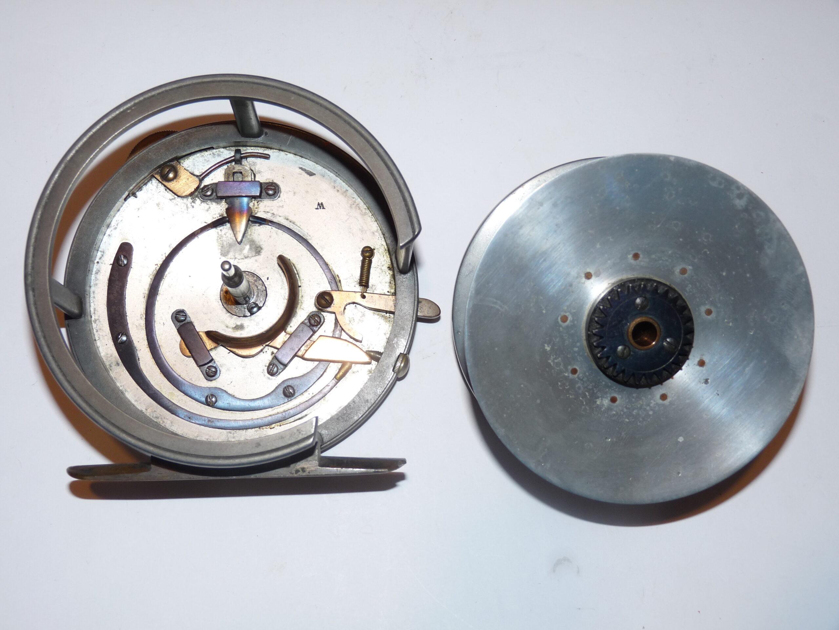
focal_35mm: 48
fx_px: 1163
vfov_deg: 30.3
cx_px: 420
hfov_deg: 39.7
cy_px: 315
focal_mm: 8.5
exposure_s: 1/30
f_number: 3.2
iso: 100
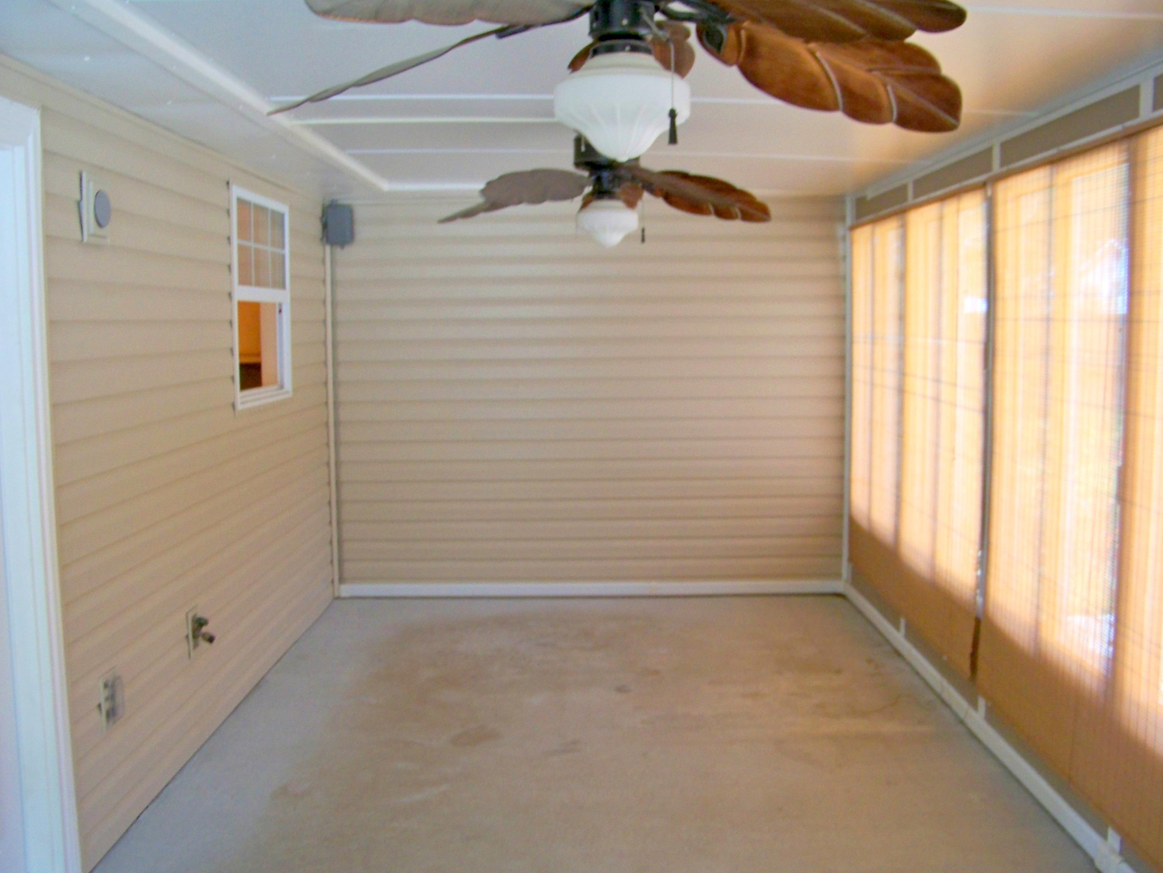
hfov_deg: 54.0
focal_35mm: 34
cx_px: 568
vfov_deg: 41.8
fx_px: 1142
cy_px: 431
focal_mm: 5.85
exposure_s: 1/30
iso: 200
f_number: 2.8
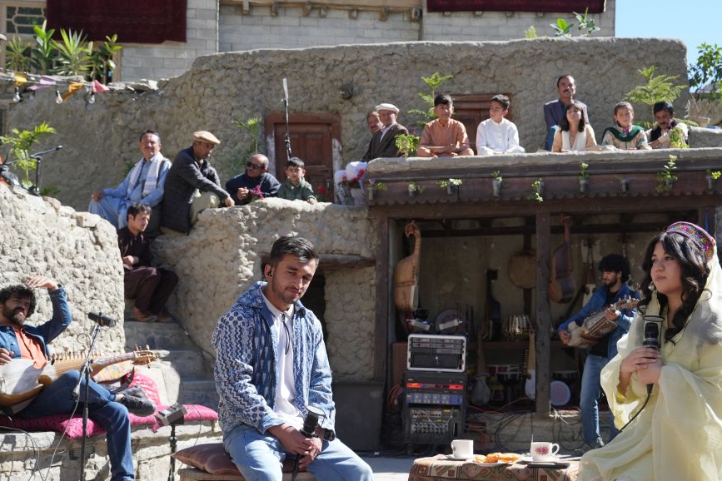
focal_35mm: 52
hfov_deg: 38.1
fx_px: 1043
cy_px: 302
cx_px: 429
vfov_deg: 25.9
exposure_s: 1/800
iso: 250
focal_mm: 41
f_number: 4.5
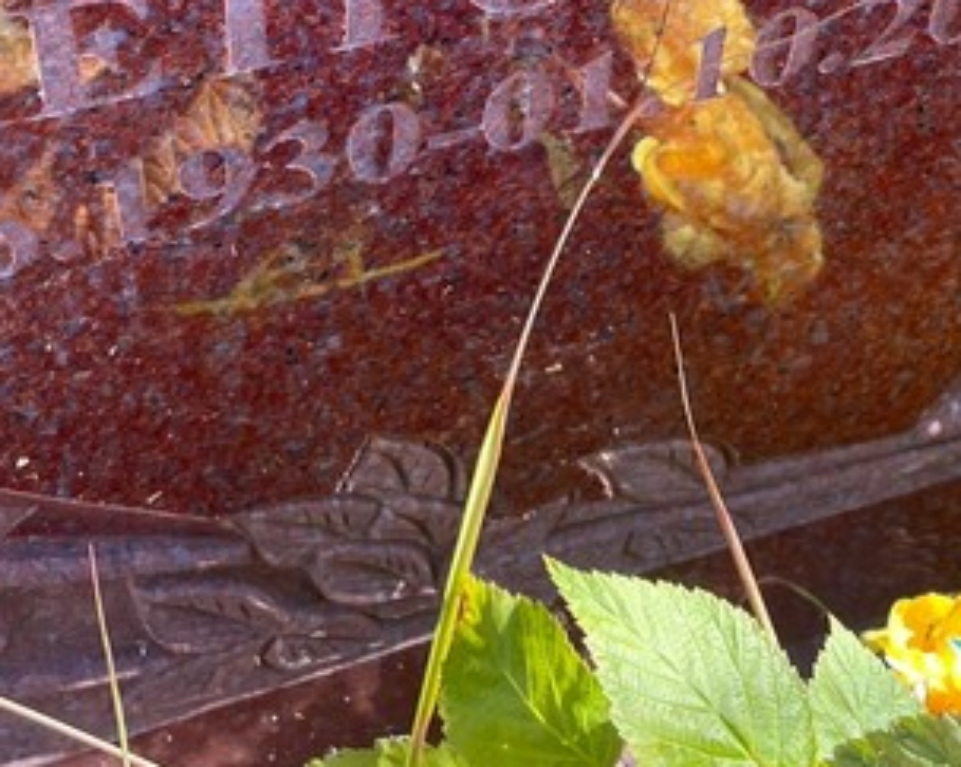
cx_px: 482
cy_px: -76
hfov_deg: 28.3
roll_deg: -0.1
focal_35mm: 67
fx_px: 1904
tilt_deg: -43.6
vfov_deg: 21.6
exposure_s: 1/255
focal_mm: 4.2
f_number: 1.6
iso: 32
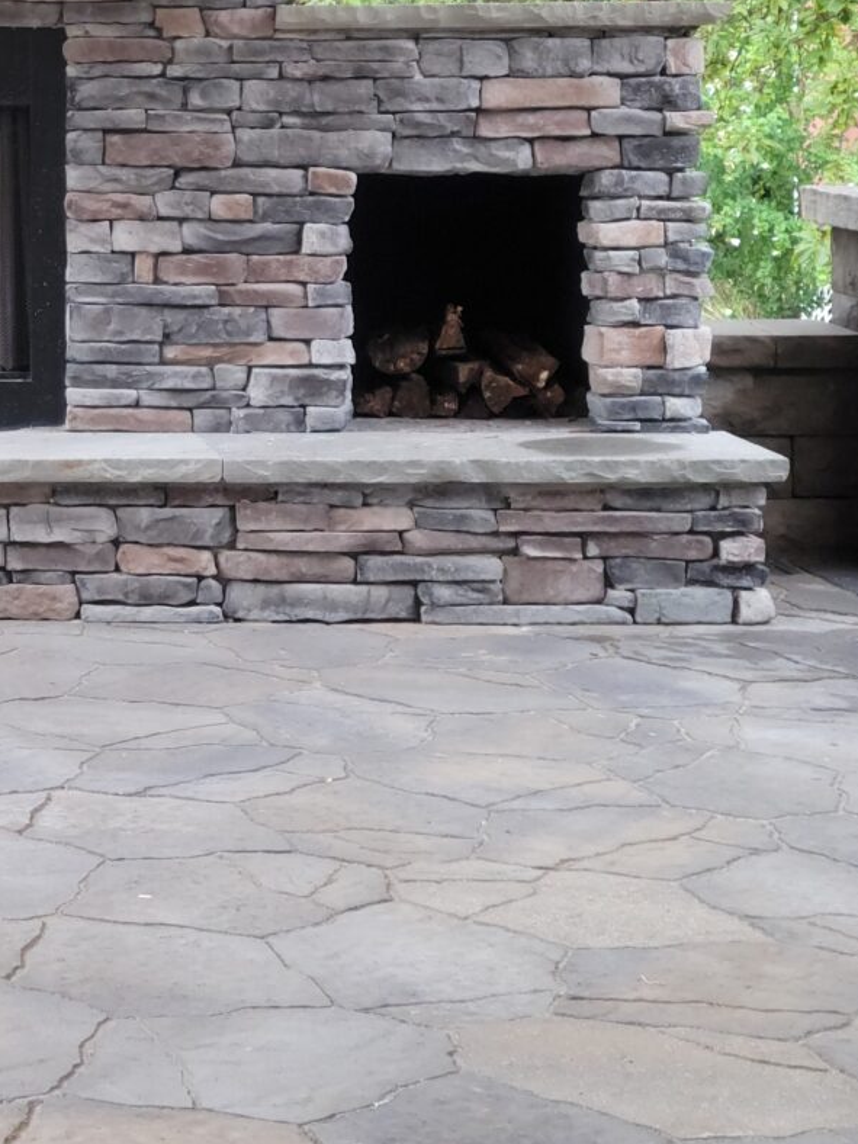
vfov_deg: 21.0
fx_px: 3007
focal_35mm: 91
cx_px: -189
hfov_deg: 15.6
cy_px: 55
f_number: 2
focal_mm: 5.9
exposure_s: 1/60
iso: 160
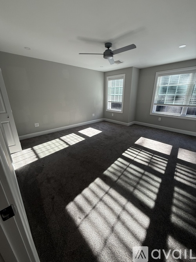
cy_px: 131
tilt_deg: -18.8
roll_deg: -0.3
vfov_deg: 102.1
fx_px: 106
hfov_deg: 85.7
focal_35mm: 14
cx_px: 98
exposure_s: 1/142
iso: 64
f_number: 2.2
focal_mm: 2.22
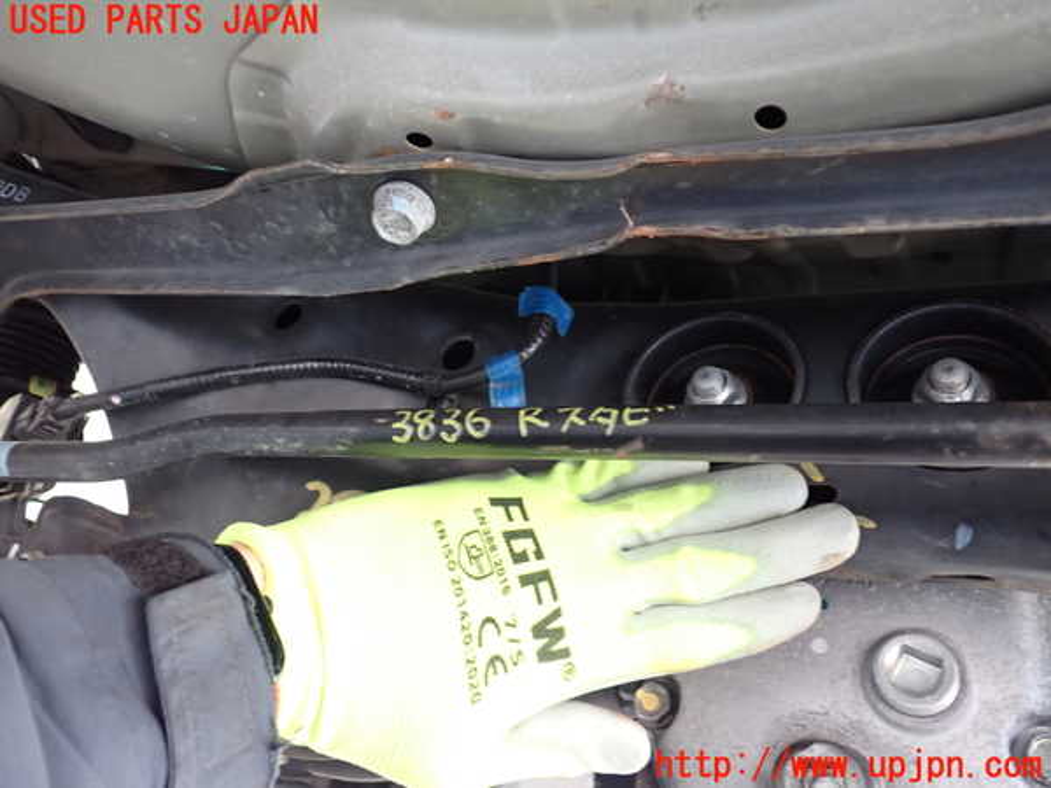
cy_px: 394
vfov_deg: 46.8
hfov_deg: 60.0
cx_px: 526
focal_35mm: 30
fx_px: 911
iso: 400
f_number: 2.3
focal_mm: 5.4
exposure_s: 1/30
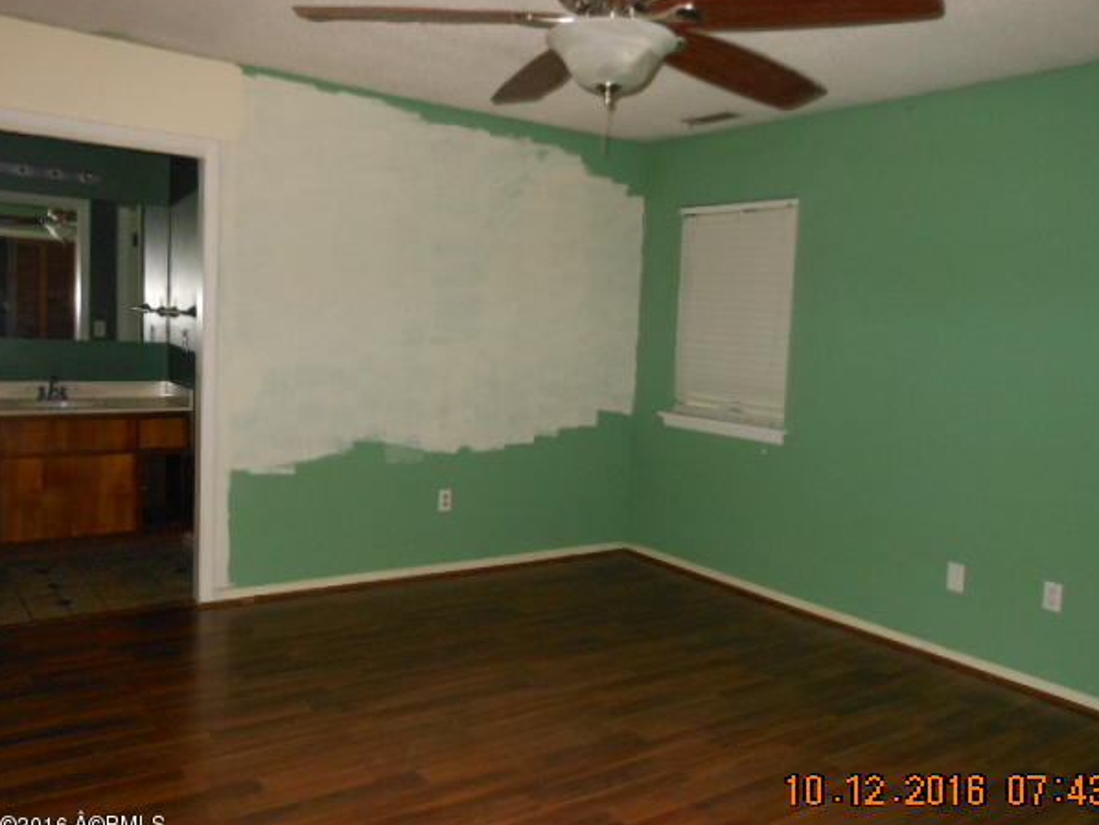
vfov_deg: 46.8
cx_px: 578
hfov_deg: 59.9
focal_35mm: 30
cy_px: 420
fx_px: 953
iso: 400
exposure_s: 1/25
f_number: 3.7
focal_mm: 5
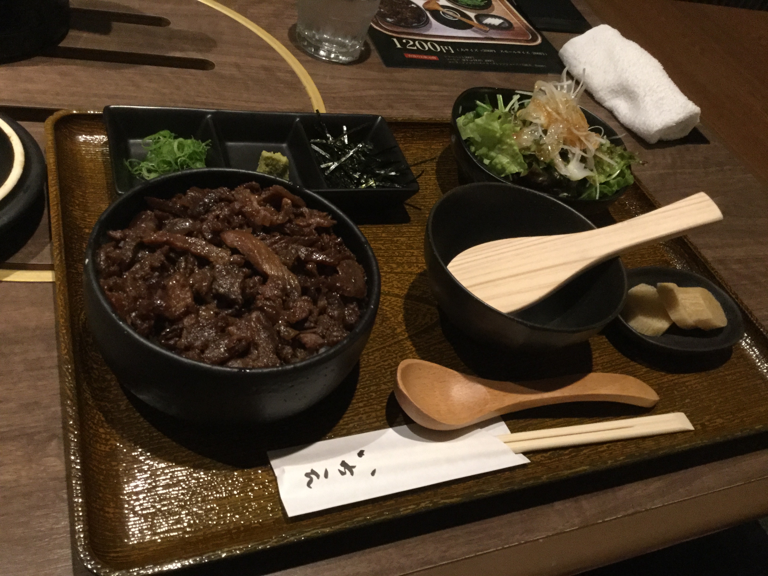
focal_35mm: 31
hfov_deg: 58.4
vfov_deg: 45.4
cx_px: 384
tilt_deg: -46.8
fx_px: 688
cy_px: 288
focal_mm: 3.3
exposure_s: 1/15
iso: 400
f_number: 2.4
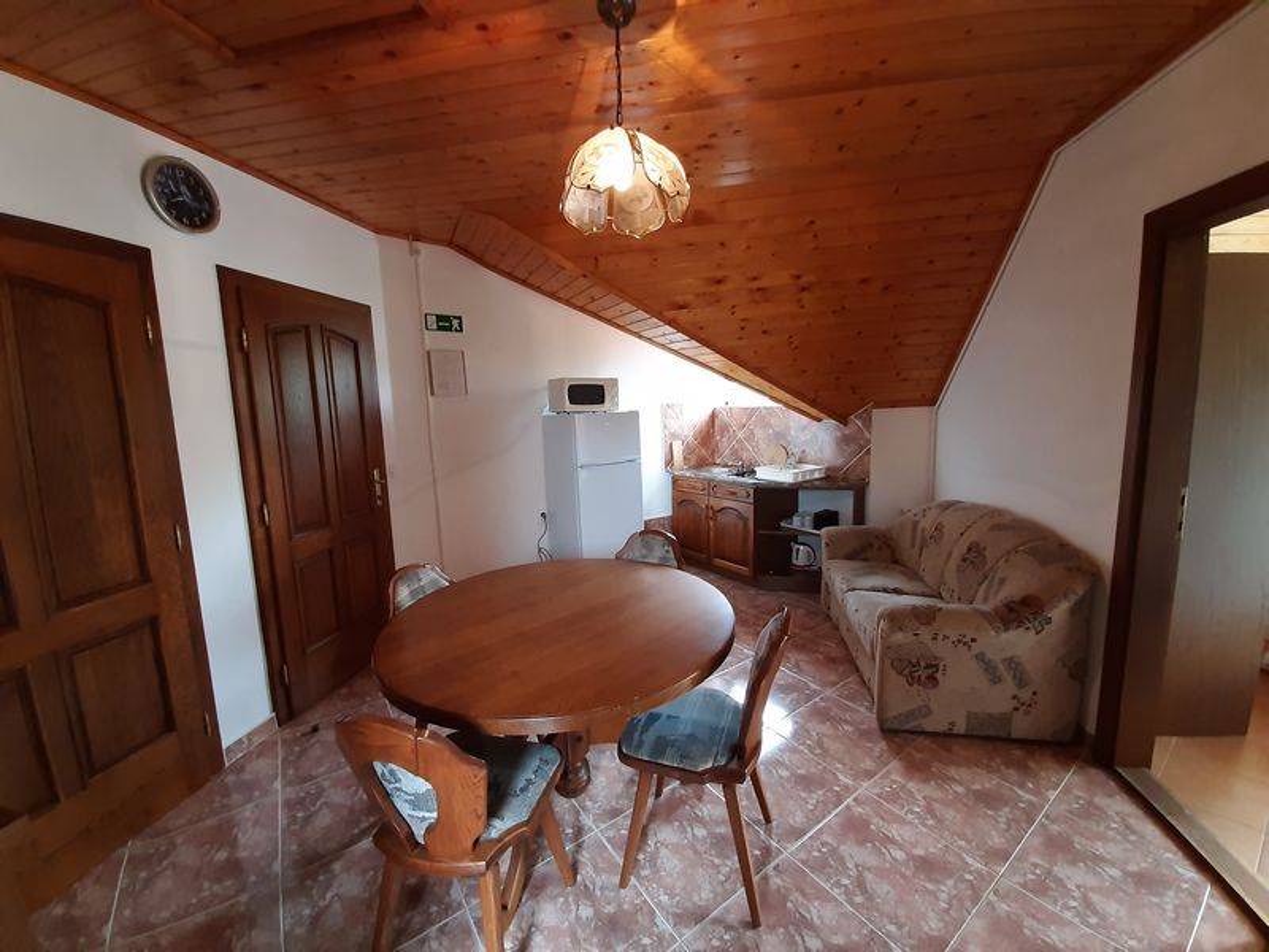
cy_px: 476
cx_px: 634
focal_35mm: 13
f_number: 2.2
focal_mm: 1.42
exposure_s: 1/25
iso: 250
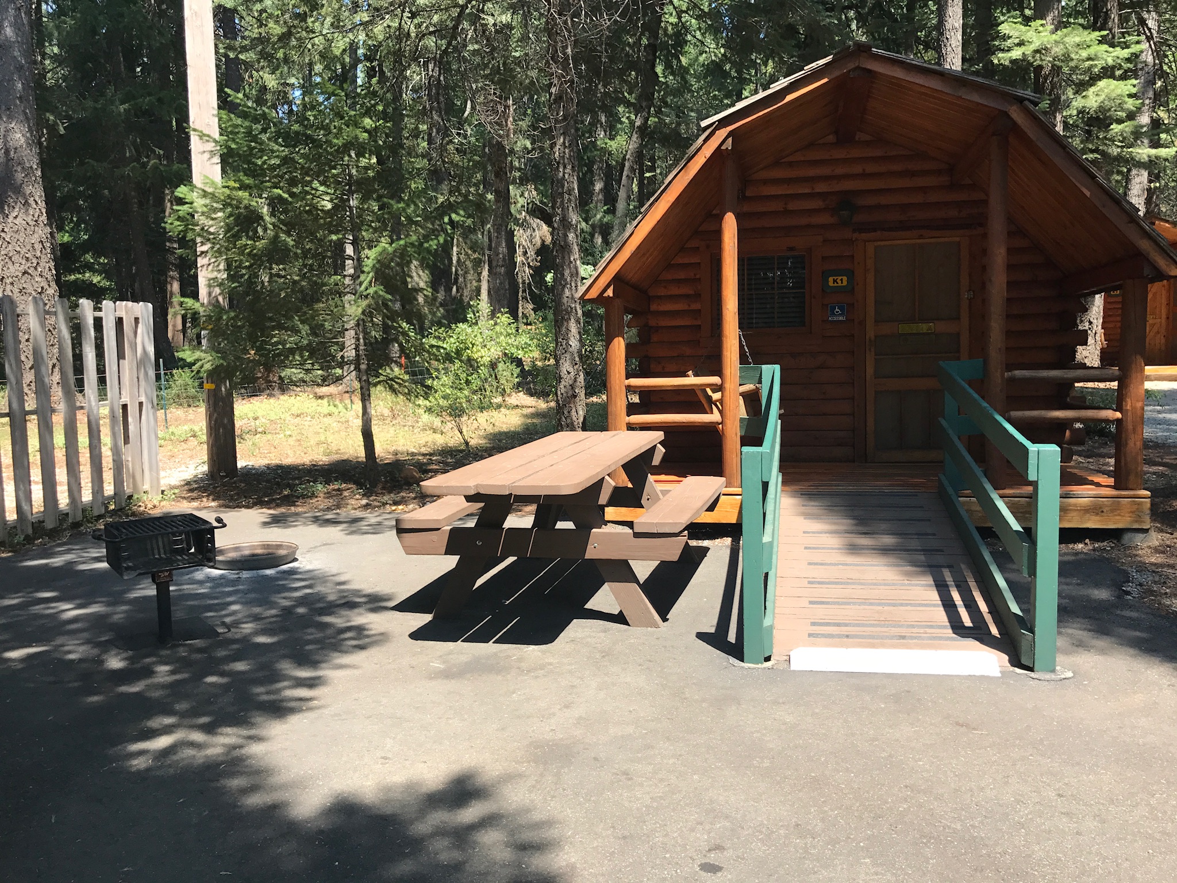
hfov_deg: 63.4
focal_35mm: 28
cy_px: 442
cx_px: 588
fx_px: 952
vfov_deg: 49.7
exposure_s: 1/591
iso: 20
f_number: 1.8
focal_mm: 3.99
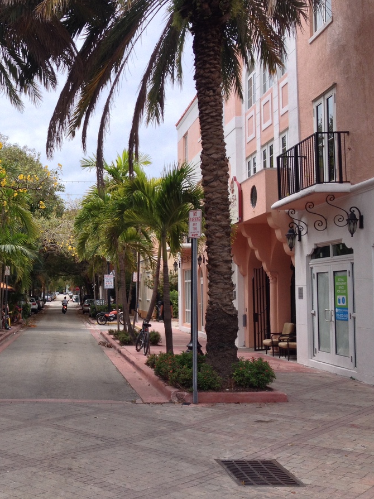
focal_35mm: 47
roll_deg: -0.3
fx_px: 677
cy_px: 248
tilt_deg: +1.5
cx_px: 55
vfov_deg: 40.4
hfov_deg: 29.9
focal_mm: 4.28
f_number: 2.4
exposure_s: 1/824
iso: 50
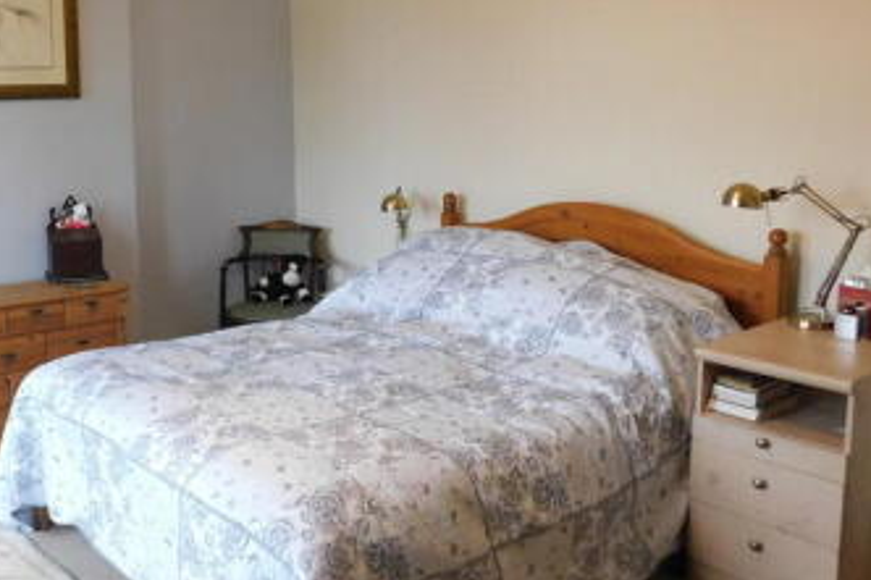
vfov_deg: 31.8
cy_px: 235
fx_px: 1016
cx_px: 282
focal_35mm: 42
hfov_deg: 45.6
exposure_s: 1/30
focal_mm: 4
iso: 400
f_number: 3
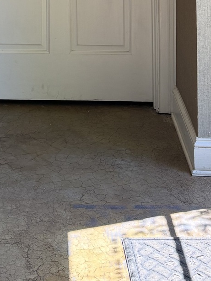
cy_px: -200
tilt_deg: +0.4
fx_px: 731
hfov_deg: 16.3
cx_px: 32
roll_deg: -0.2
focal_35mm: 90
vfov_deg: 18.0
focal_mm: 6.76
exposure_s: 1/199
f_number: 1.78
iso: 125
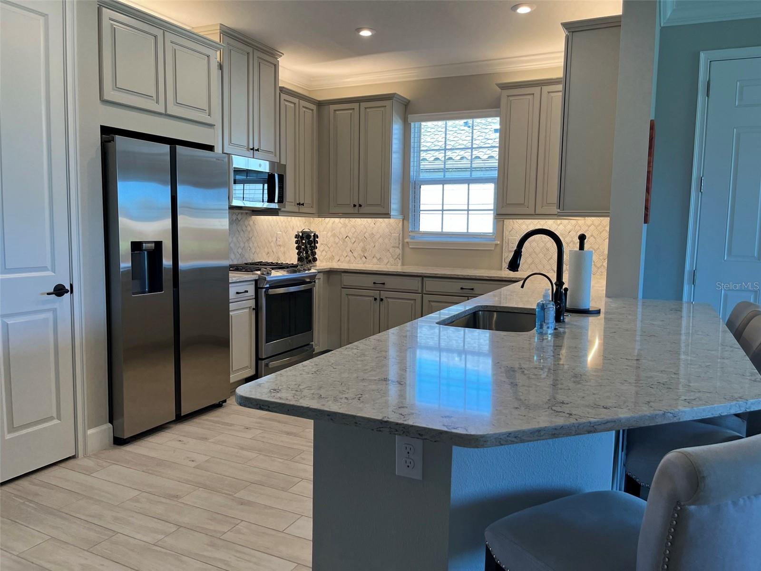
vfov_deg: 53.1
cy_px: 286
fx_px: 572
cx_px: 380
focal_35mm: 26
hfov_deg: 67.3
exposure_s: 1/120
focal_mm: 5.1
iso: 50
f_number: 1.6
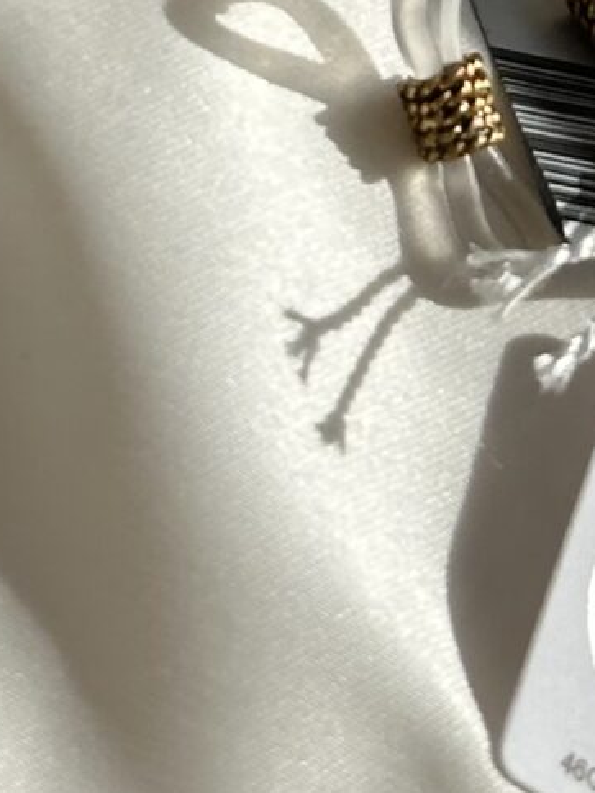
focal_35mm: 254
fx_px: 5821
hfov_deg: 5.8
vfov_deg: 7.4
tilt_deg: -55.6
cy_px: -867
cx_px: 161
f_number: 1.78
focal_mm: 6.86
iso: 64
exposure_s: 1/5882
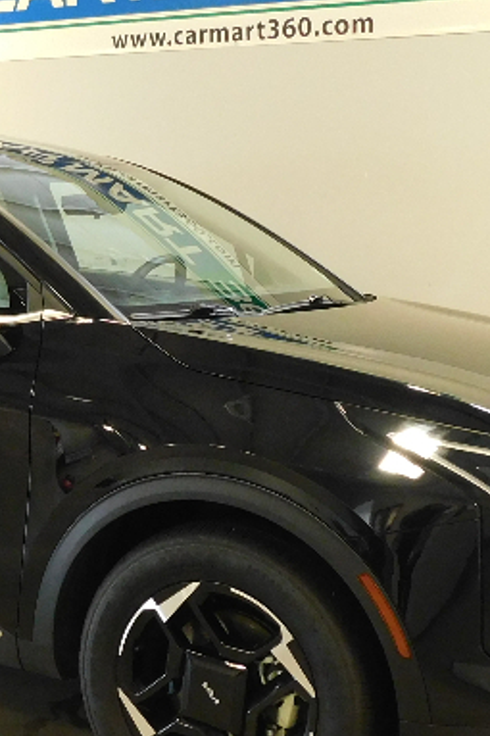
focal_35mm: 64
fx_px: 1308
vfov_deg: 31.4
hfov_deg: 21.0
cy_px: 415
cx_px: 119
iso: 400
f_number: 3
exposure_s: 1/13
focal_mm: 4
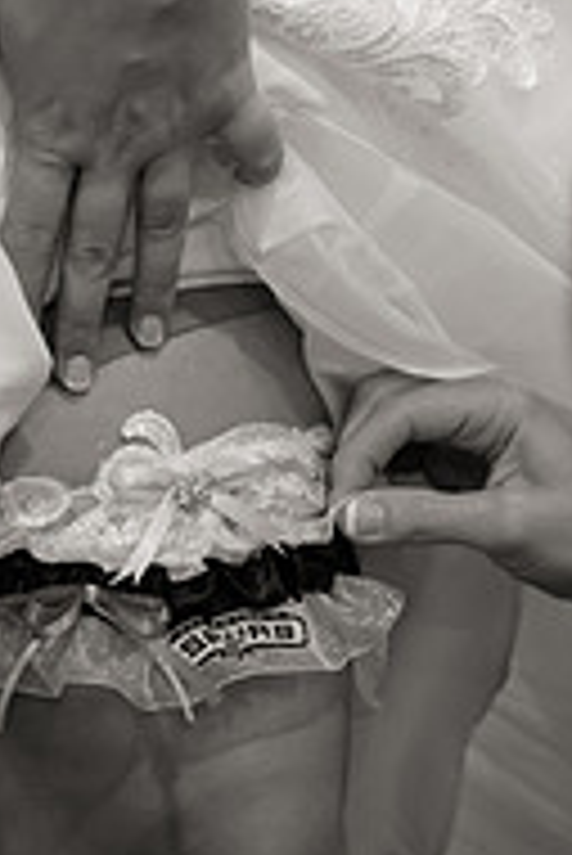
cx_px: 115
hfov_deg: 13.1
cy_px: 310
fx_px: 2474
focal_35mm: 104
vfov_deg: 19.6
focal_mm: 44
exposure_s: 1/160
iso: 3200
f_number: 2.8
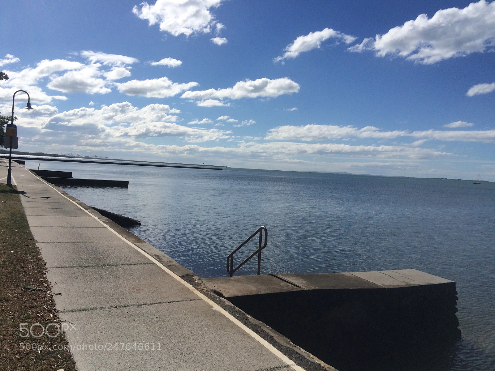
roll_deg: -2.8
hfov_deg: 61.7
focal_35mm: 29
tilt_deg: +0.1
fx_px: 415
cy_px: 186
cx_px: 248
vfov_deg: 48.2
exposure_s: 1/6849
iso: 32
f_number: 2.2
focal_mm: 4.15
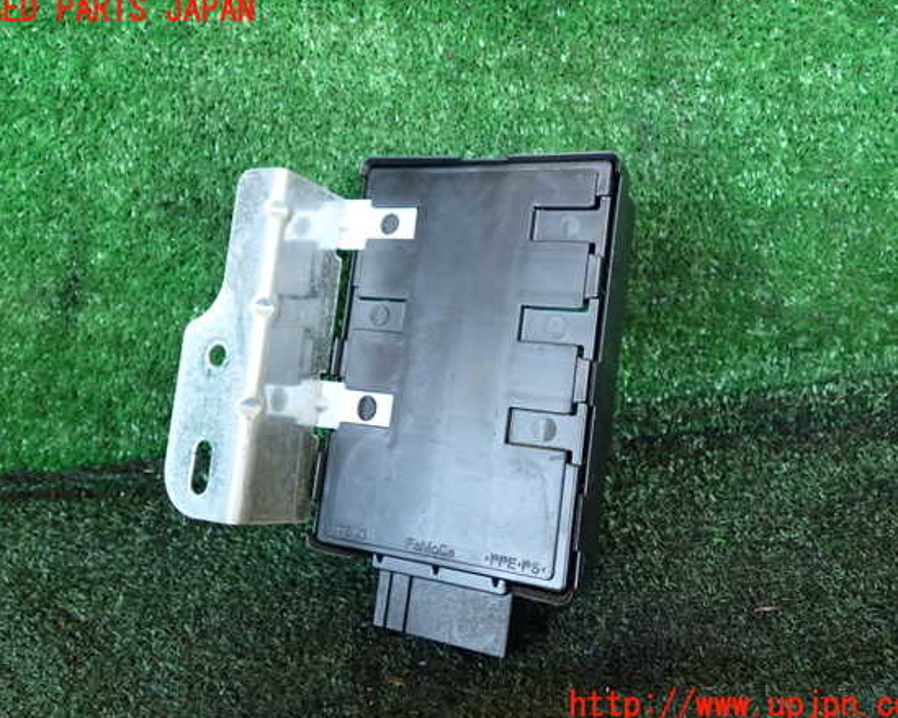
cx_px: 448
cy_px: 358
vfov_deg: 45.8
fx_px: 850
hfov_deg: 55.7
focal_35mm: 32
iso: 250
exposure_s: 1/30
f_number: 2.3
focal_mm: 5.4
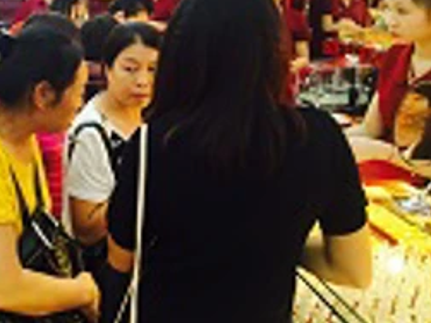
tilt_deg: -11.8
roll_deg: -2.4
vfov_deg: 31.6
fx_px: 560
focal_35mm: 45
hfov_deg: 40.7
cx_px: 100
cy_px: 81
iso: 32
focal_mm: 4.15
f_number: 2.2
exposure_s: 1/60
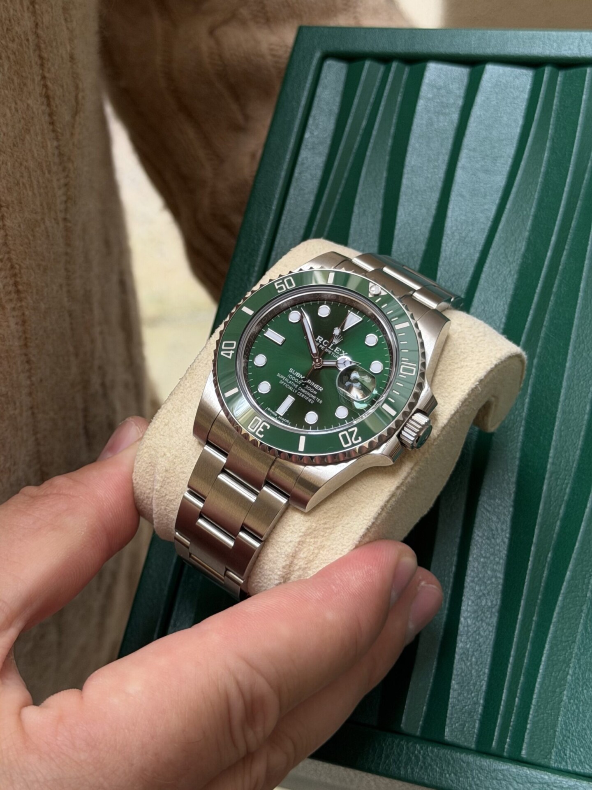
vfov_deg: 39.7
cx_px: 296
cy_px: 395
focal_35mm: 48
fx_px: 1095
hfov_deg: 30.3
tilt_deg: -46.5
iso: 50
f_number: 1.78
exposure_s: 1/212
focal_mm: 6.76
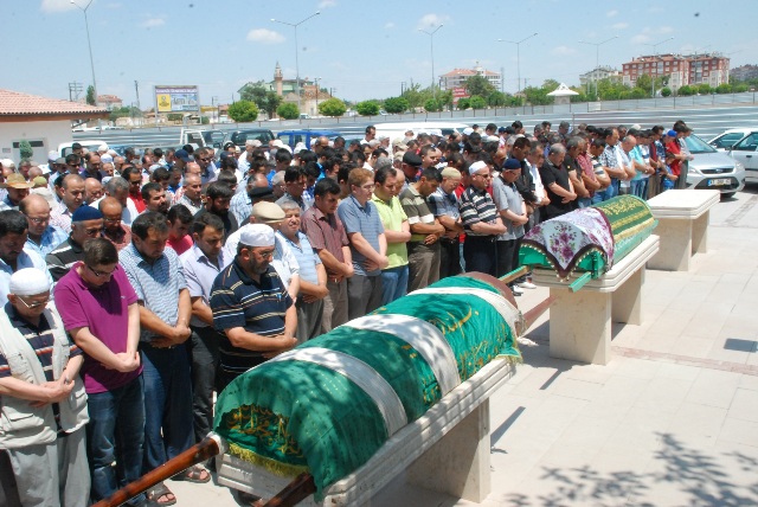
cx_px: 379
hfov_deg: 57.2
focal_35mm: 33
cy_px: 254
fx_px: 695
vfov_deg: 40.0
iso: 1000
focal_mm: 22
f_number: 25
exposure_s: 1/200
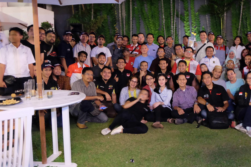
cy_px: 75
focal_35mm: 38
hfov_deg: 49.6
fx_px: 265
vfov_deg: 35.0
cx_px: 171
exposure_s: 1/4
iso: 3200
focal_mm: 16
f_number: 3.5
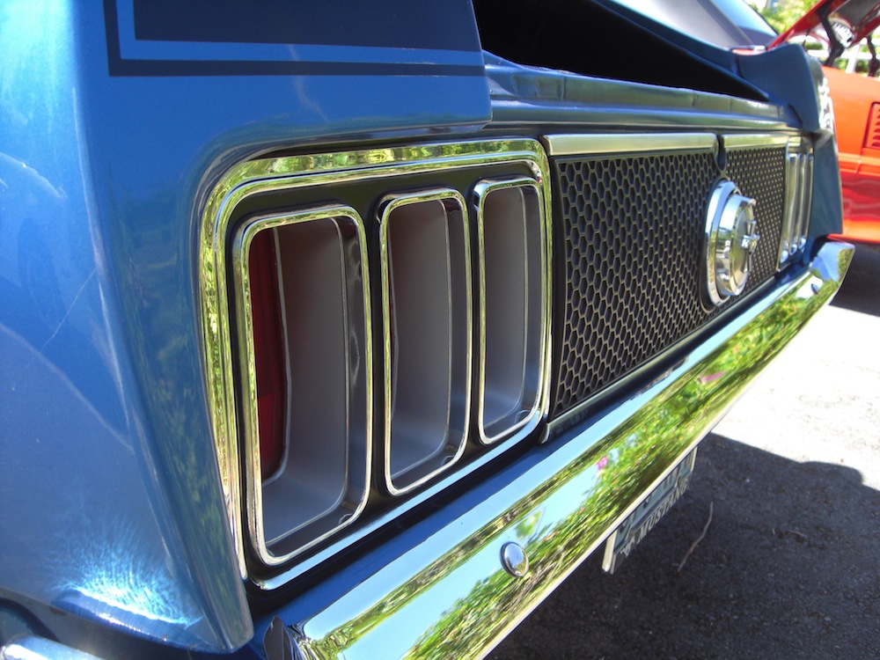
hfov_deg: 49.0
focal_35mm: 38
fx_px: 966
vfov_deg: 37.7
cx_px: 440
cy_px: 330
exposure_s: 1/200
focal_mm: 6.2
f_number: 2.7
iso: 64
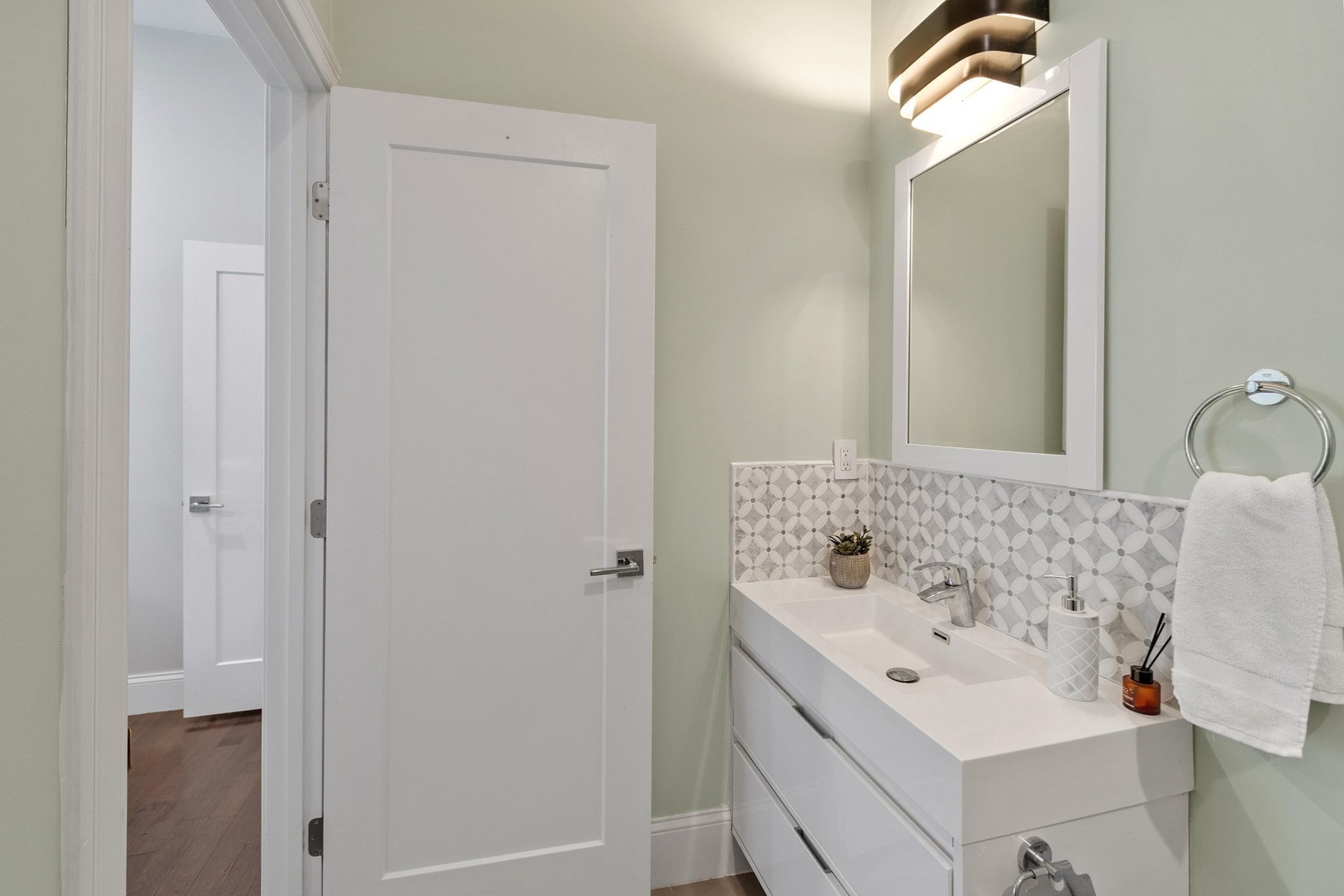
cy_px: 448
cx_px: 672
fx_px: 560
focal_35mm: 15
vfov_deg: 77.3
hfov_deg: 100.4
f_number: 8
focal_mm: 10
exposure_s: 1
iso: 320
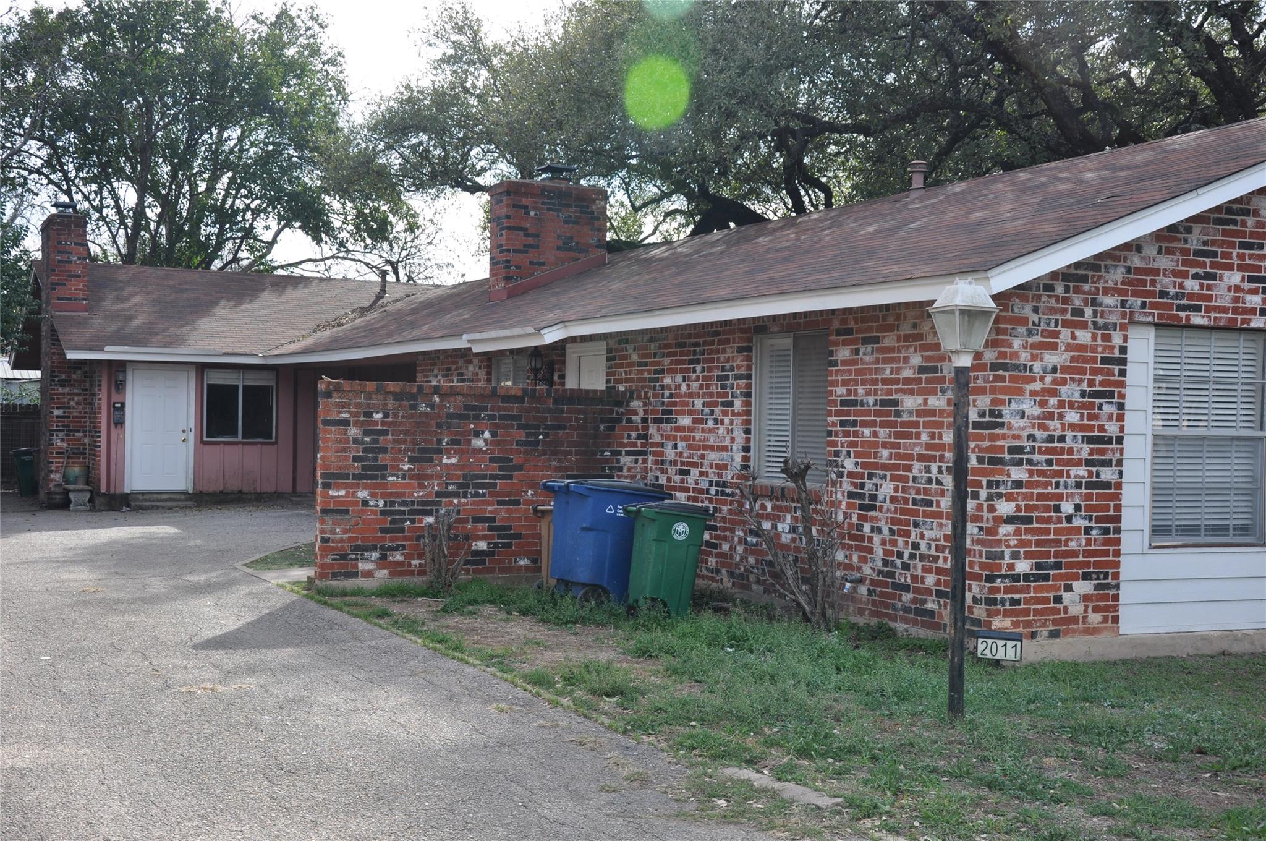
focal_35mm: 45
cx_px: 633
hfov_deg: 43.7
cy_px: 420
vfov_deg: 29.8
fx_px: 1580
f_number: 8
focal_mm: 30
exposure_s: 1/250
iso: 200
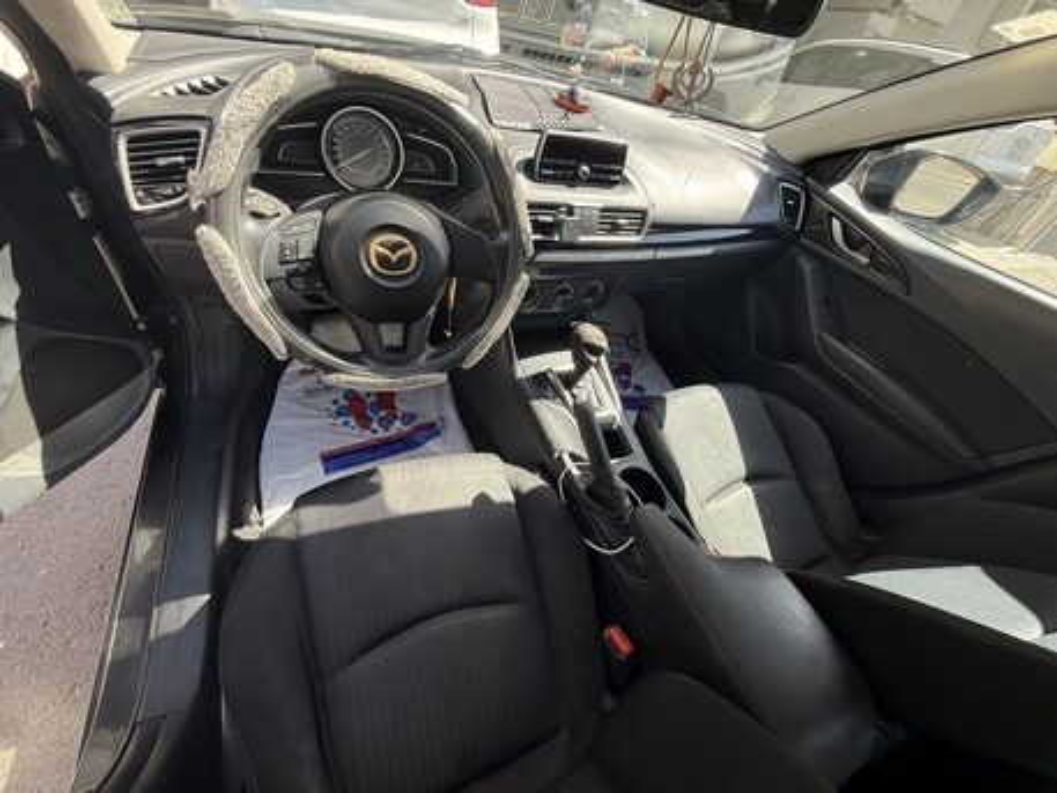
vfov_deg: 85.7
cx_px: 528
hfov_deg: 102.0
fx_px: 428
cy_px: 396
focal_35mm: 14
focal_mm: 2.22
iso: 64
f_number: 2.2
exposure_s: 1/138
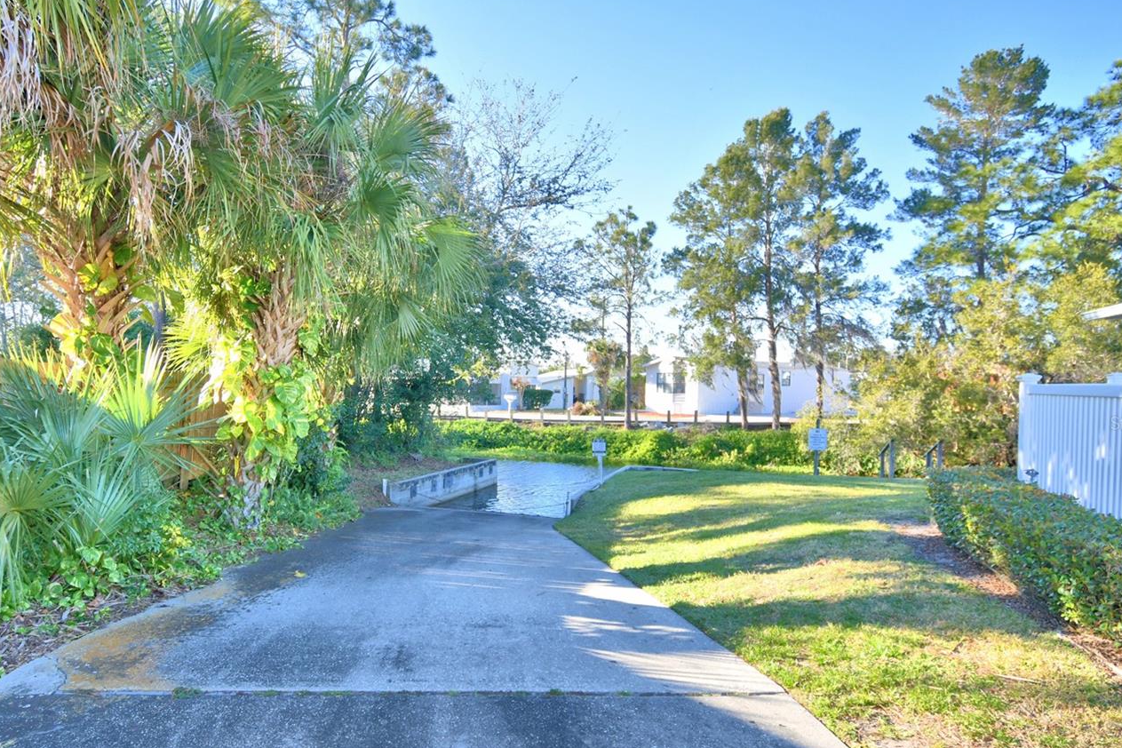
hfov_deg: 86.3
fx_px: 592
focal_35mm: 19
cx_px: 479
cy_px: 423
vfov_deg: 64.3
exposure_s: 1/160
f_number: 4.5
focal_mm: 10
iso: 100
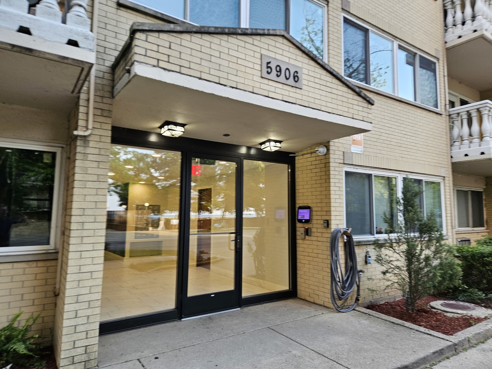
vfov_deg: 58.9
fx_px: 327
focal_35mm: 23
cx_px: 246
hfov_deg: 73.9
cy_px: 184
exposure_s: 1/120
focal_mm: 5.4
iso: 64
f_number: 1.8
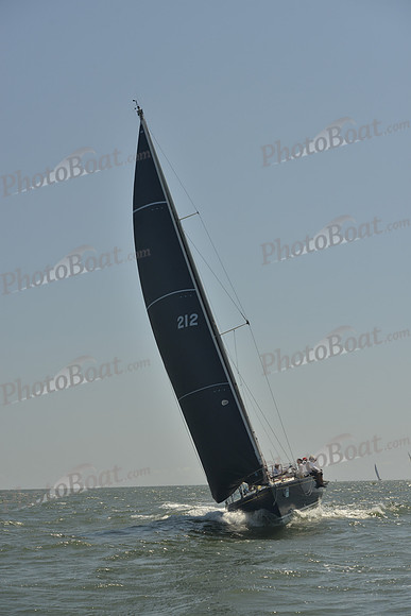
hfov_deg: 19.5
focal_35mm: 70
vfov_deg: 28.8
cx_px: 206
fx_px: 1198
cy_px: 308
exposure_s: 1/1000
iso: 280
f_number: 9
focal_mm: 70
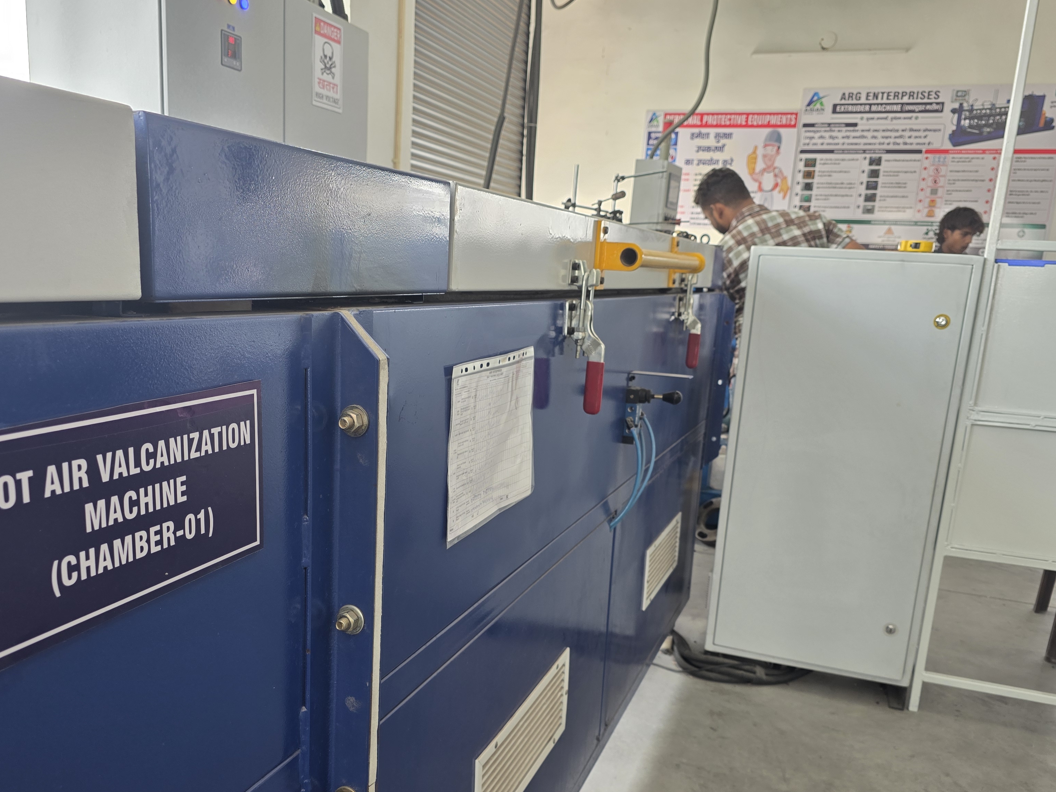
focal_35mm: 30
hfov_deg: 59.9
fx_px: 915
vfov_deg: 46.3
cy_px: 503
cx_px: 500
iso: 80
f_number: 1.7
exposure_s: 1/100
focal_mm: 6.3
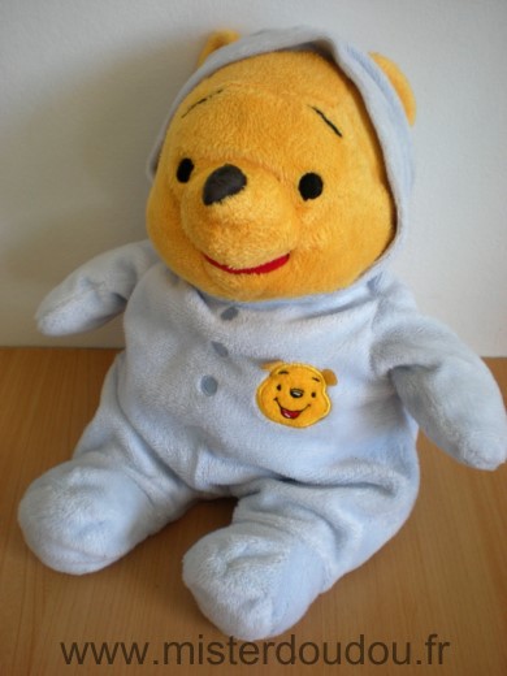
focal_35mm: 38
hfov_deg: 37.7
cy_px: 338
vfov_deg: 49.0
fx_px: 742
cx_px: 254
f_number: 3.1
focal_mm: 6.3
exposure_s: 1/59.8
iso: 101
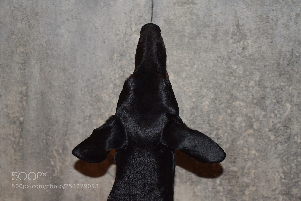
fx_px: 690
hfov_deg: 24.6
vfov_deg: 16.5
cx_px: 150
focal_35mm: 82
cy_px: 100
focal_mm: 55
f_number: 5.6
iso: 800
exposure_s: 1/80
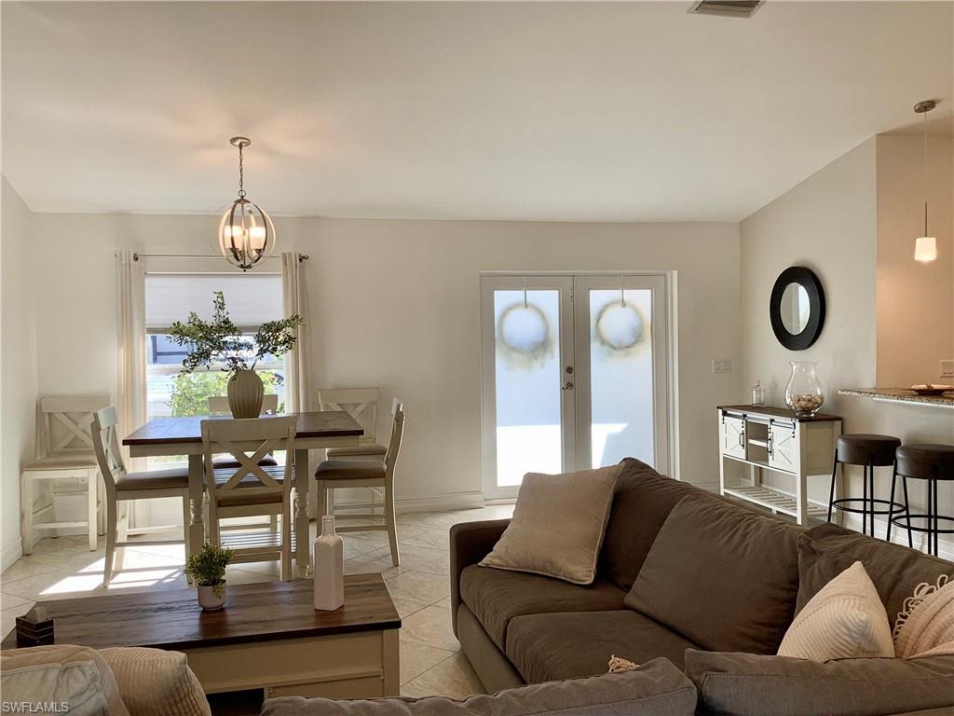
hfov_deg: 58.4
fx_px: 854
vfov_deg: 45.4
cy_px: 358
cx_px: 477
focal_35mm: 31
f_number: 2.4
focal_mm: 3.3
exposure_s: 1/120
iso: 25
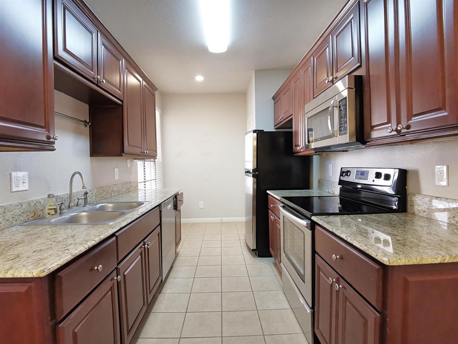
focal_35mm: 17
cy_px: 172
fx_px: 225
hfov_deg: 91.0
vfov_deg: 74.7
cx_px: 229
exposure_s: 1/24
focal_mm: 2.26
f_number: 2.2
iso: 400
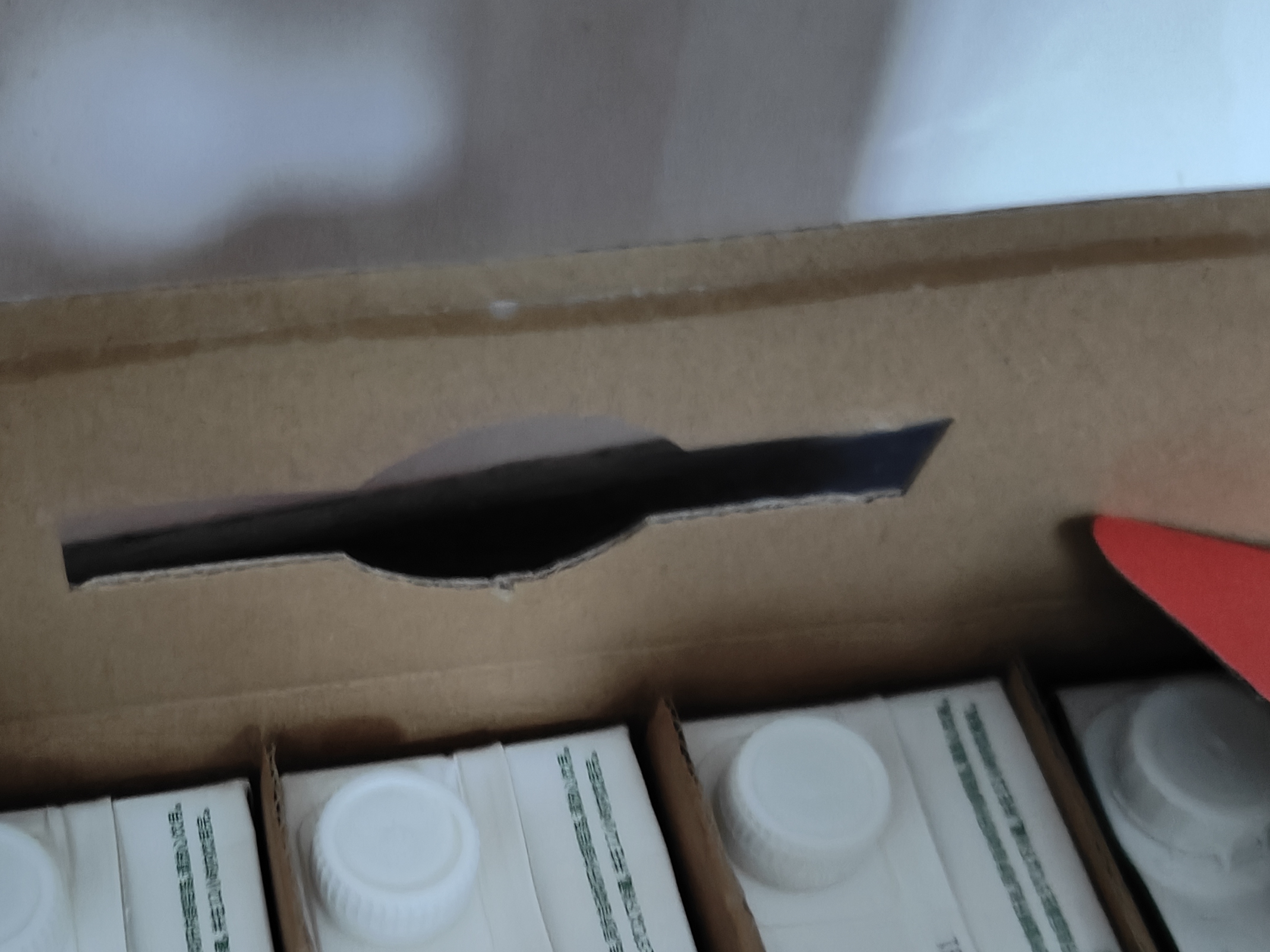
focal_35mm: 46
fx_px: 1688
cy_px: 839
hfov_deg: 40.5
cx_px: 379
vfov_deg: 30.3
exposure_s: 1/20
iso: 1250
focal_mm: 5.59
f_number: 1.8
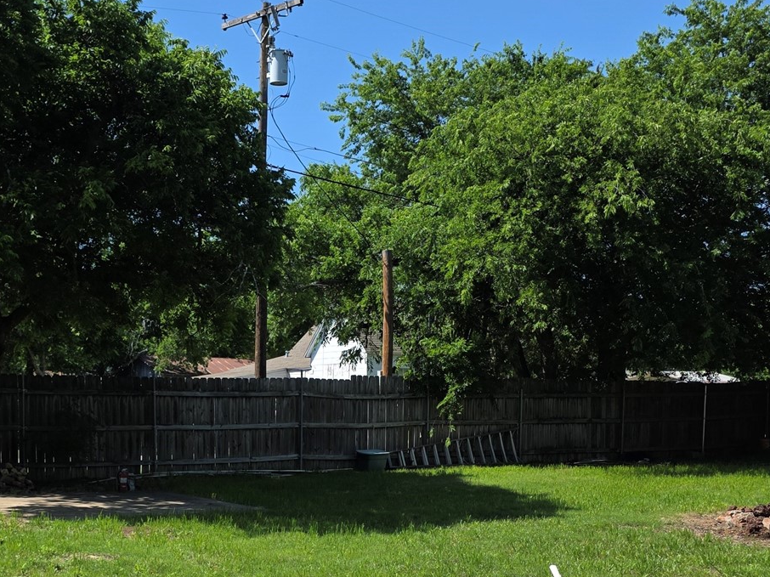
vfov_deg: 27.4
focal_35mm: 52
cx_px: 241
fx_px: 1156
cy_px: 478
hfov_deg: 36.4
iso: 80
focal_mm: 6.3
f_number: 1.7
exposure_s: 1/4889
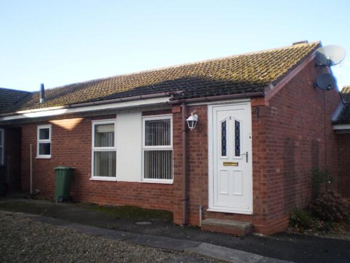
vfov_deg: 39.6
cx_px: 175
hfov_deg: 51.4
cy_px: 132
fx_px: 364
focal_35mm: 36
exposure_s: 1/200
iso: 64
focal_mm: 6.3
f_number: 3.1
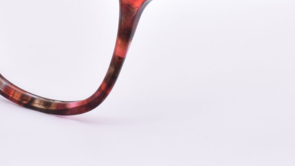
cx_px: 85
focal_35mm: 199
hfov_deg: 10.8
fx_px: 1559
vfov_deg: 6.1
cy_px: -9
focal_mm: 55
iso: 800
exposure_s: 1/50
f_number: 36
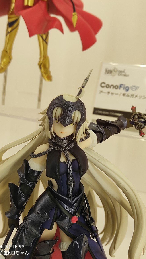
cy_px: 131
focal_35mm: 29
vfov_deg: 66.1
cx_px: 67
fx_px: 200
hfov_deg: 40.1
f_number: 1.79
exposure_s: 1/100
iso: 114
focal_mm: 4.74
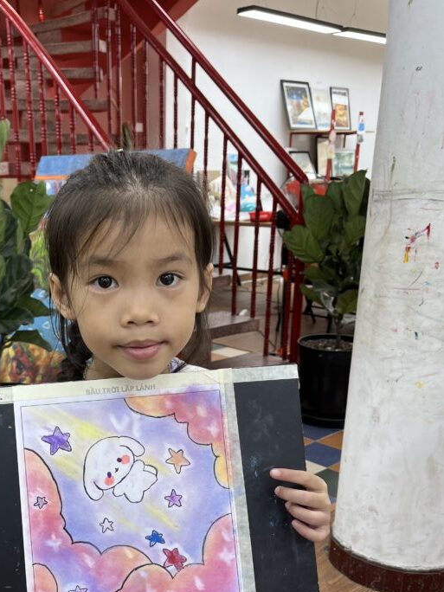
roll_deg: +1.7
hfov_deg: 37.0
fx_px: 650
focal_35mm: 38
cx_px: 123
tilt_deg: -19.9
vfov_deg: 48.0
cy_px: 405
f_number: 1.6
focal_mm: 5.1
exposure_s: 1/100
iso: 40
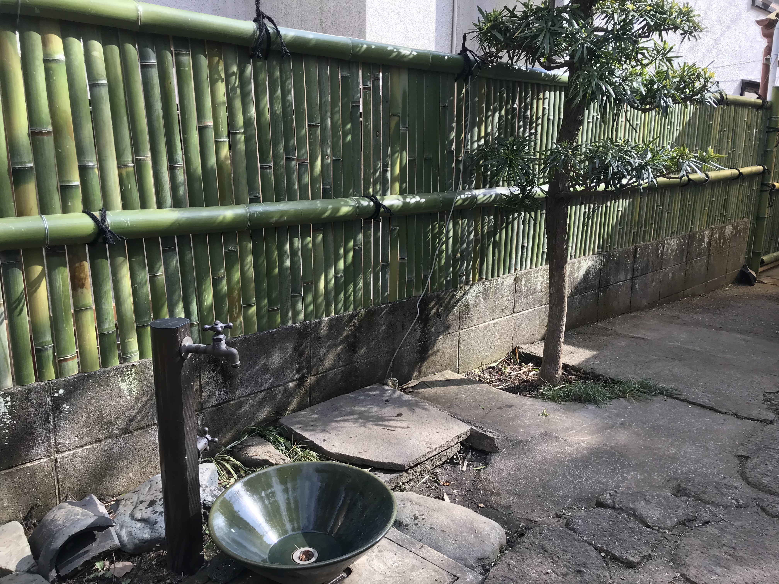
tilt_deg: -11.5
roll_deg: -0.3
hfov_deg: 63.4
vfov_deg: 49.7
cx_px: 390
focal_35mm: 28
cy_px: 292
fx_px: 630
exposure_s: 1/447
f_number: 1.8
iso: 20
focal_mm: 3.99
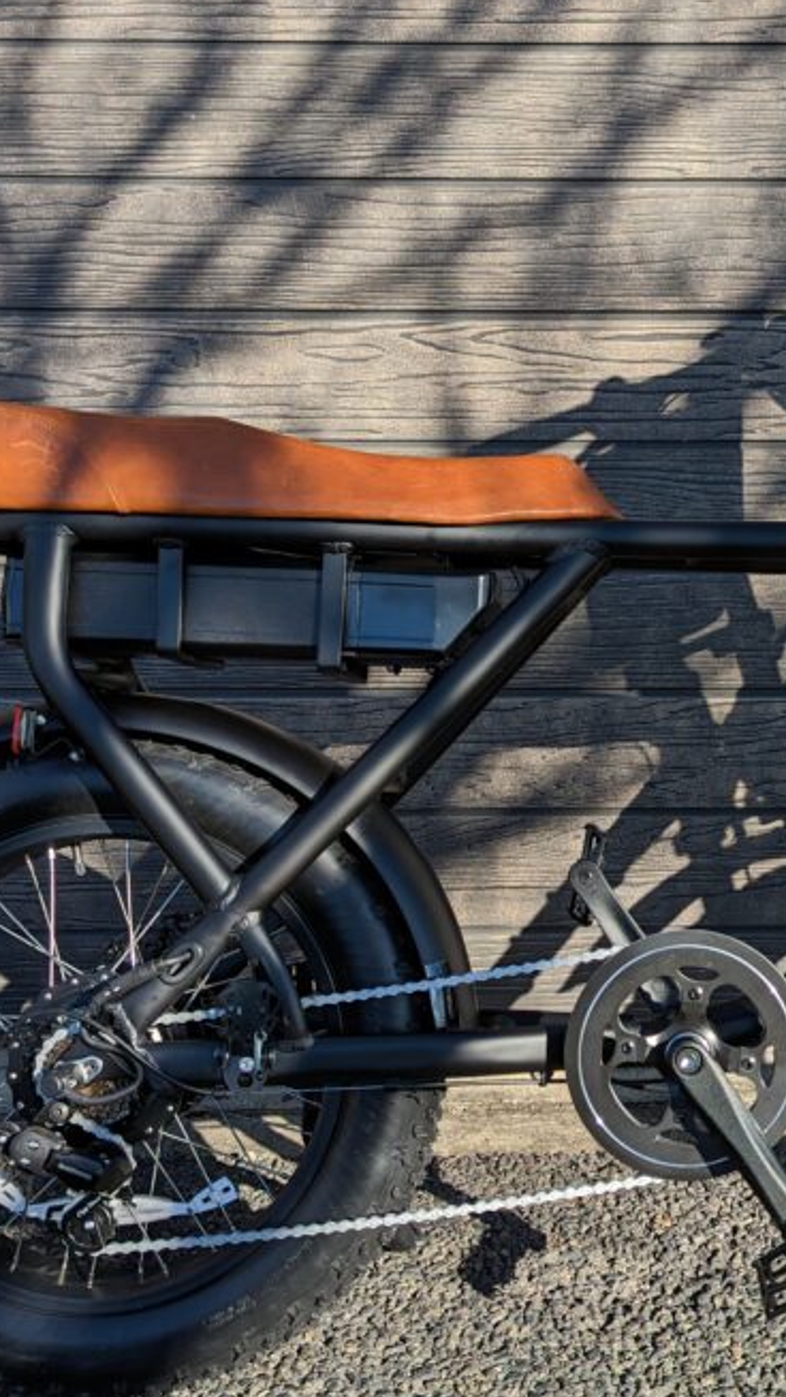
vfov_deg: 49.4
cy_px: 695
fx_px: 1519
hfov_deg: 28.2
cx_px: 673
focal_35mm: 41
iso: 38
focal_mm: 6.81
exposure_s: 1/1019
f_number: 1.85
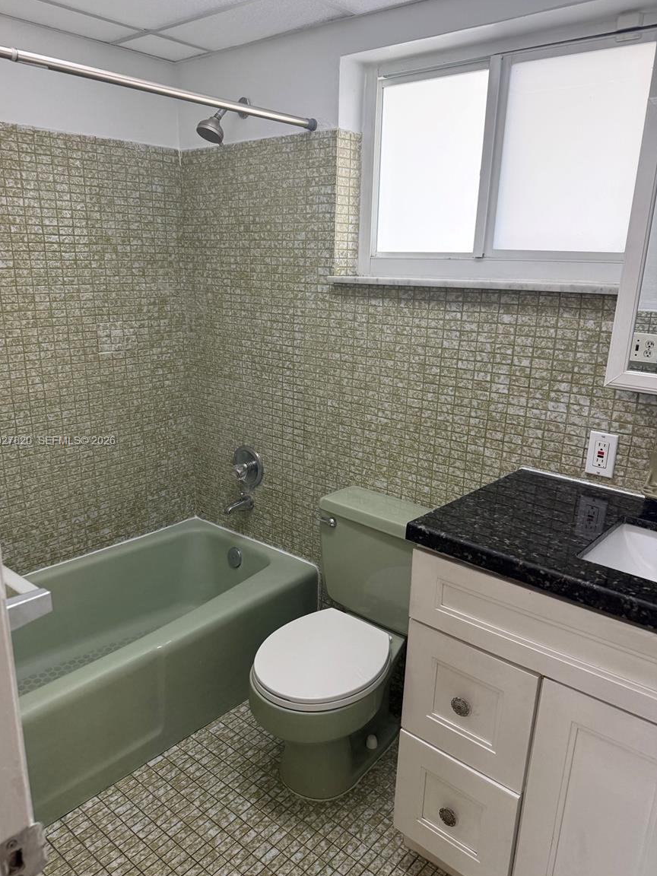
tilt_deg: -15.1
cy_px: 442
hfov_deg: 54.9
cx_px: 317
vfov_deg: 69.4
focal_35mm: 25
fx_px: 633
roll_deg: -1.6
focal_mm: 6.76
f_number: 1.78
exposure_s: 1/125
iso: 200
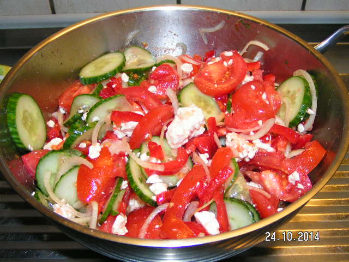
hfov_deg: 42.1
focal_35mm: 45
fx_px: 454
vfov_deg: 32.2
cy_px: 131
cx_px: 174
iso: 200
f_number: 2.8
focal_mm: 6.9
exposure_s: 1/50
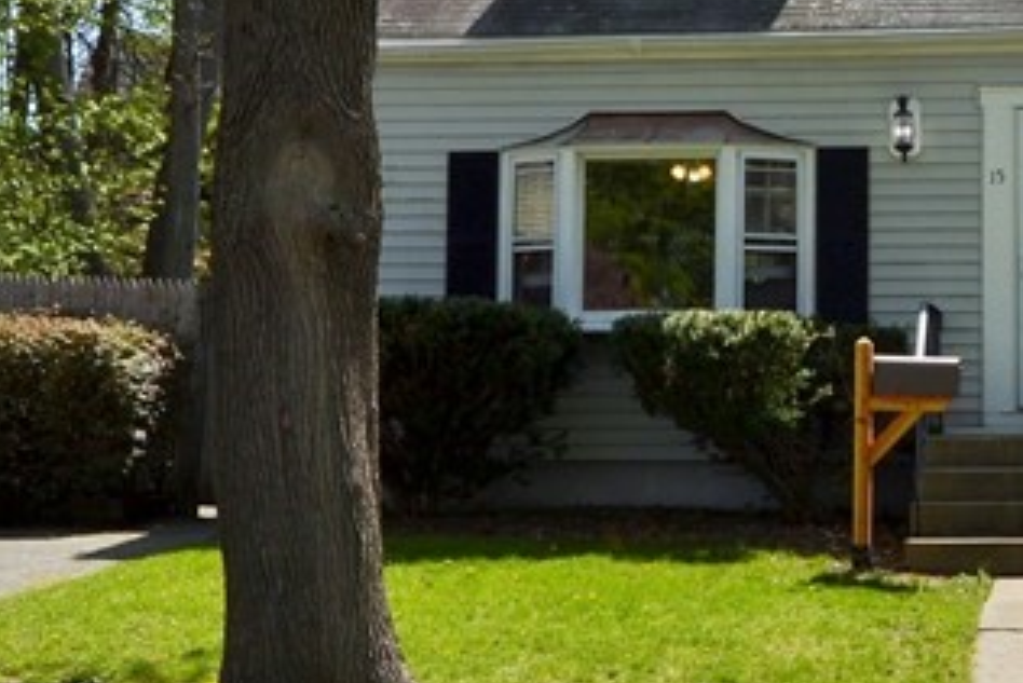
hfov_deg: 28.3
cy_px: 204
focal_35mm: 68
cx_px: 952
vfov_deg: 19.9
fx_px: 1933
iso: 100
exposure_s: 1/160
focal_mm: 14
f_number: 6.3
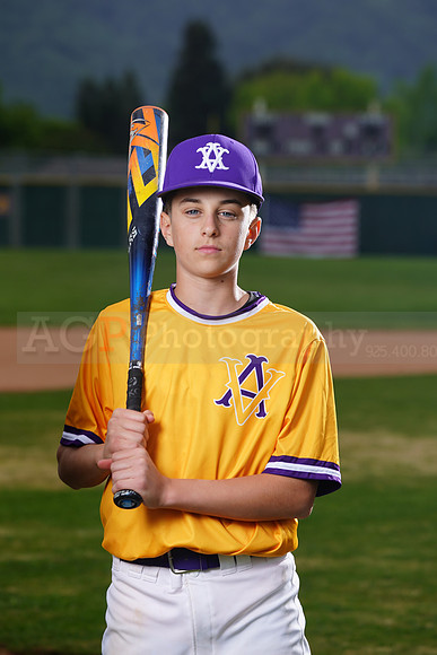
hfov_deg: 6.9
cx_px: 218
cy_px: 328
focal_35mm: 200
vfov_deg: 10.3
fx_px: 3639
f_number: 8
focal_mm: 200
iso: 100
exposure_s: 1/250
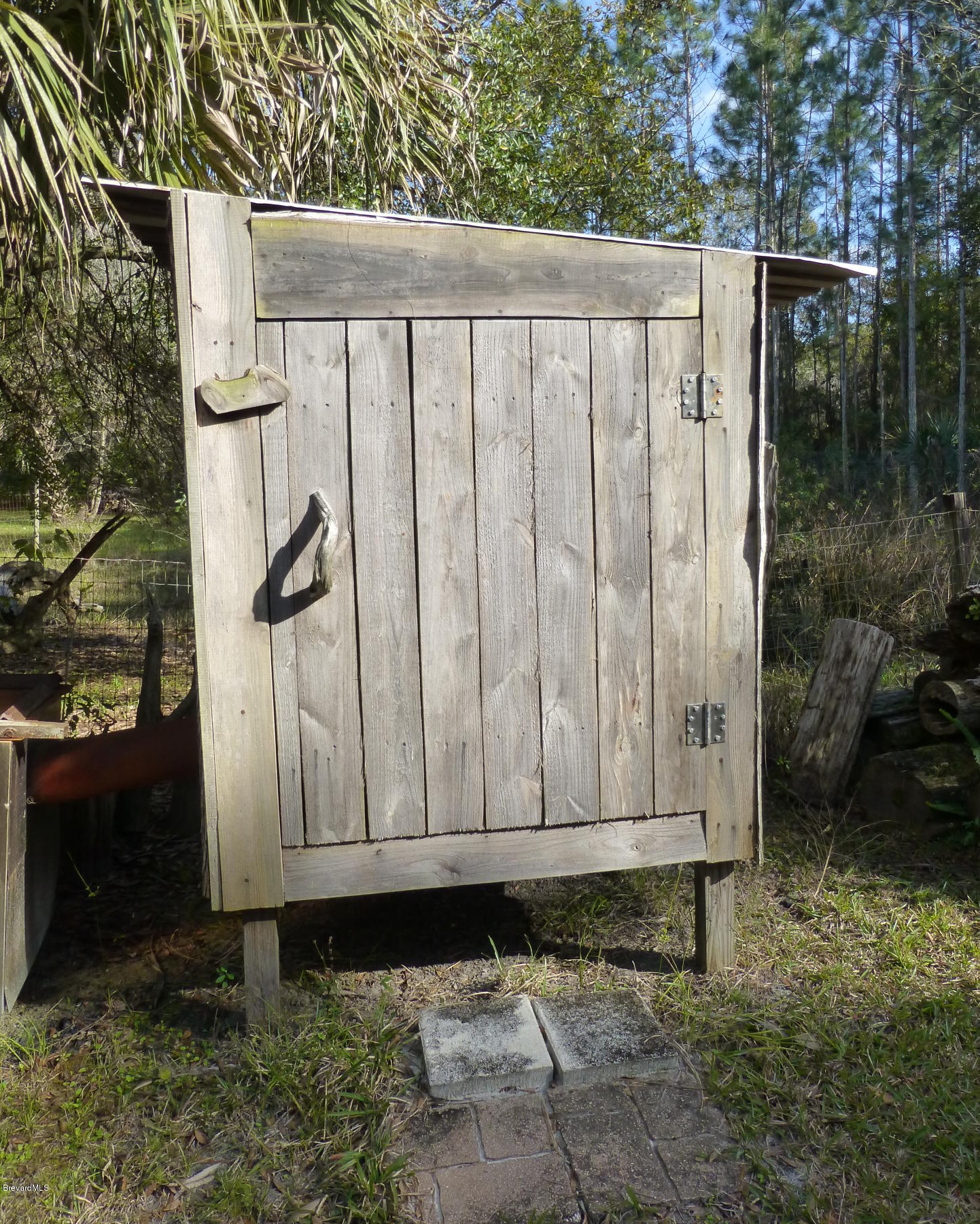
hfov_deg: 54.9
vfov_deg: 65.9
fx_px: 942
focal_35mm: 26
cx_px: 508
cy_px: 552
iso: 160
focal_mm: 4.3
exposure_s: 1/400
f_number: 4
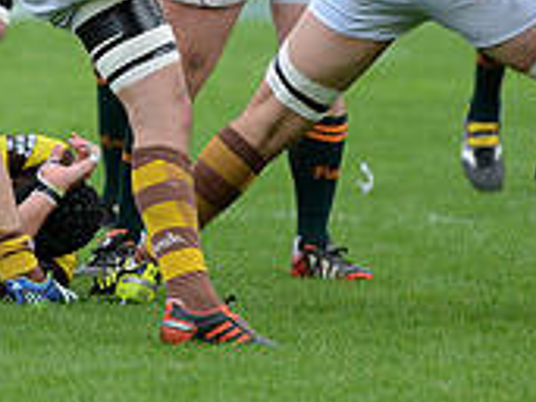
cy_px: -143
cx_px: 3
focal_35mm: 637
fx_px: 9856
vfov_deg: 2.3
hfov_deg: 3.1
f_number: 2.8
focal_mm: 195
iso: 320
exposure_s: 1/800
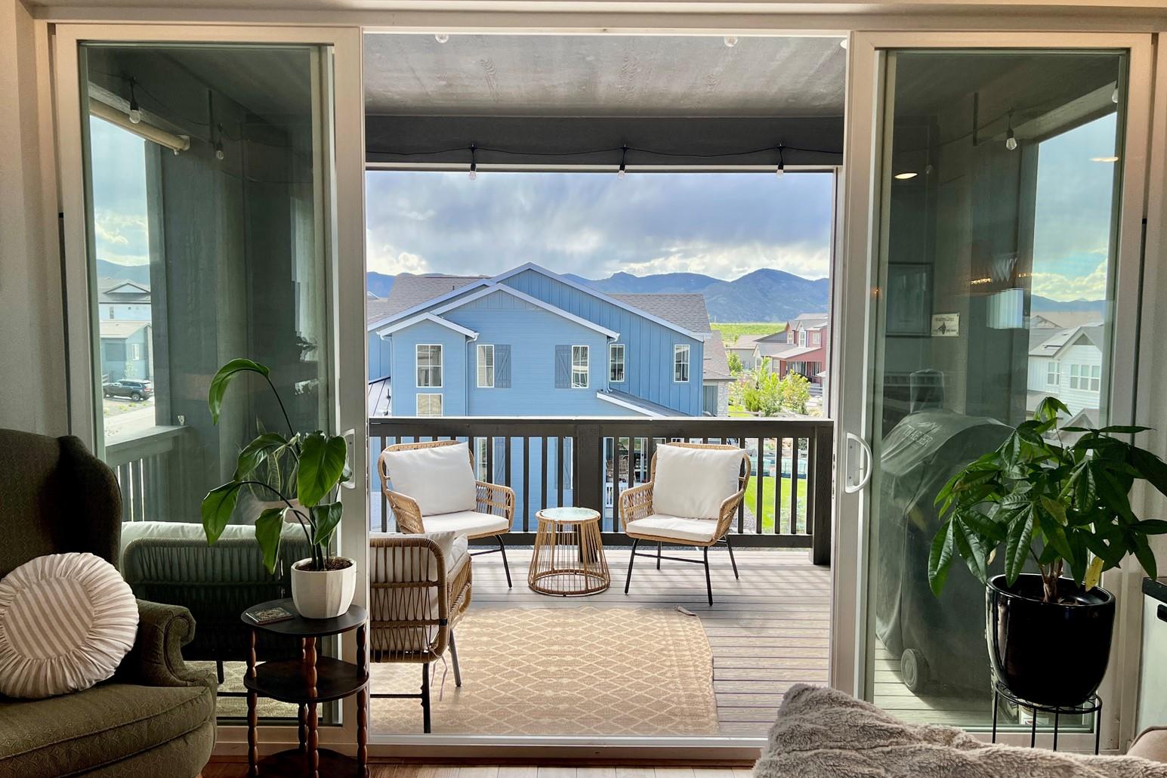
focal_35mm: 28
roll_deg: +0.3
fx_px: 908
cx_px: 580
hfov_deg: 65.5
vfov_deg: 46.4
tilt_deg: -4.7
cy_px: 406
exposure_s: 1/769
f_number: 1.5
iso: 50
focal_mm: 5.7
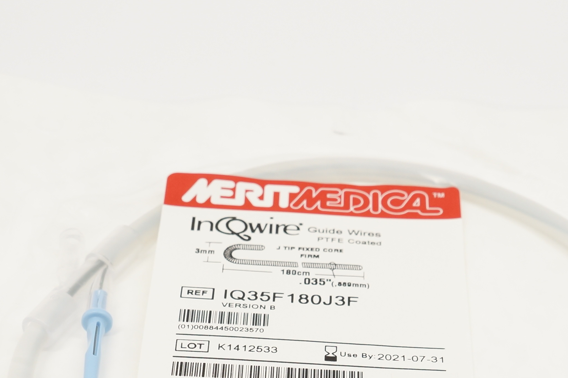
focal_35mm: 93
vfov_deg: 14.3
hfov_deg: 21.9
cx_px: 336
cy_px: 435
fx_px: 1466
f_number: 6.3
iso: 400
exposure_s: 1/60
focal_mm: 26
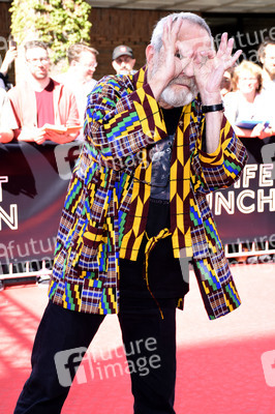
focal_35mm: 78
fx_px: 895
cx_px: 138
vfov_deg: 26.0
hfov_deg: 17.5
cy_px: 207
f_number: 6.3
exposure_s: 1/160
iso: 320
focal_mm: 52
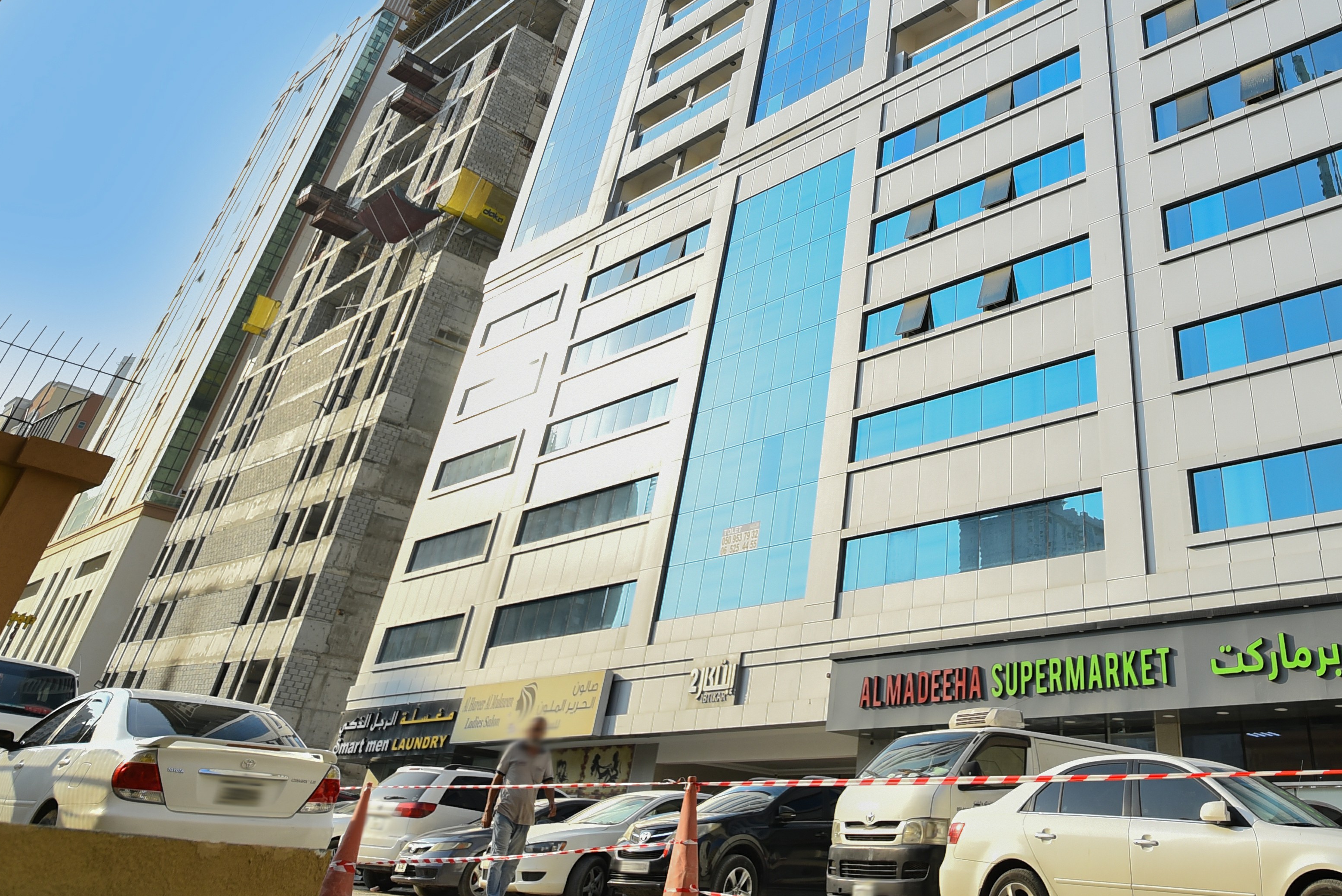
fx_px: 1007
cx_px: 937
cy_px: 92
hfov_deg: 64.9
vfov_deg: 43.8
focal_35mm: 27
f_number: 3.5
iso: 160
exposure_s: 1/1000
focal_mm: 14
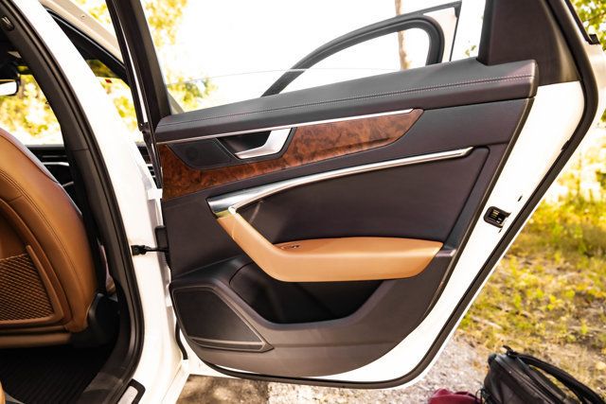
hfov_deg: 73.7
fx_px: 404
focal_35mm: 24
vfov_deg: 53.2
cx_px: 303
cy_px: 202
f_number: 4
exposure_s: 1/320
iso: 640
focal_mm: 24
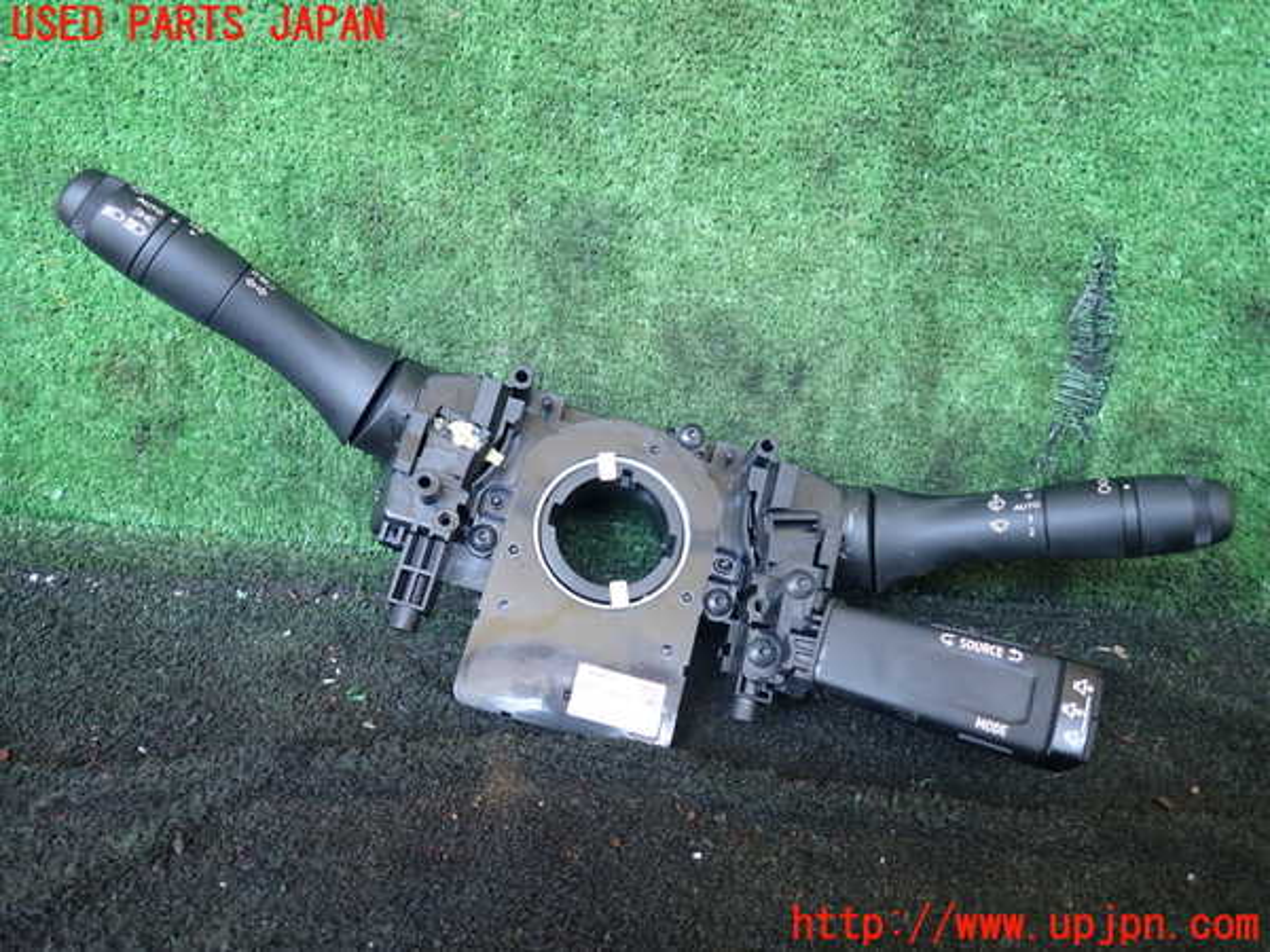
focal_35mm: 25
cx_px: 635
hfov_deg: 69.4
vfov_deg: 54.9
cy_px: 476
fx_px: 917
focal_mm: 4.5
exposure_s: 1/40
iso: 200
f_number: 2
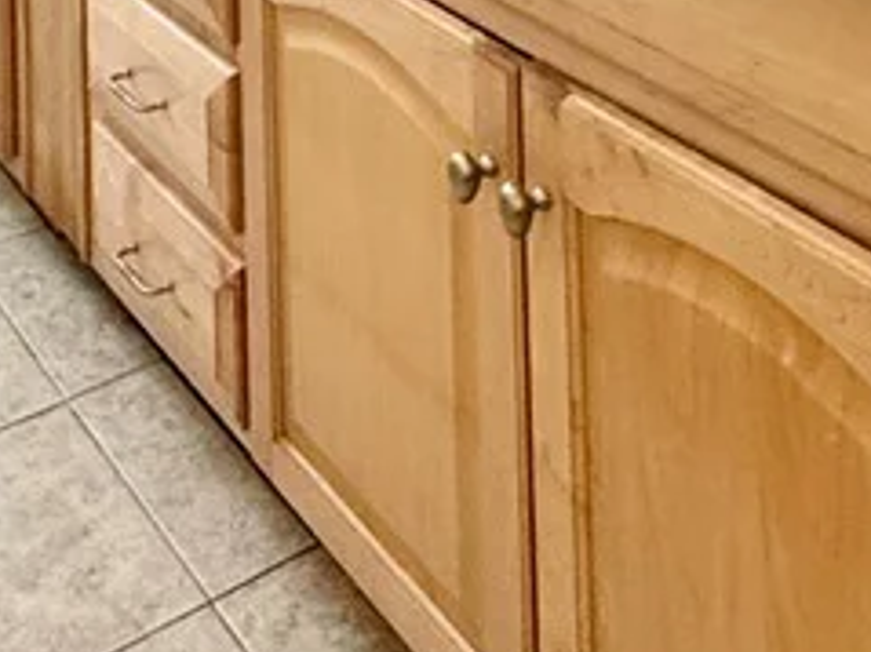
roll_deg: +1.2
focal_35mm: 60
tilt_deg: +2.0
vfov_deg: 17.1
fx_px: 1509
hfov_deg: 31.8
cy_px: -692
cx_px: 259
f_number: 2.2
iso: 320
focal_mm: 2.22
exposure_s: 1/120
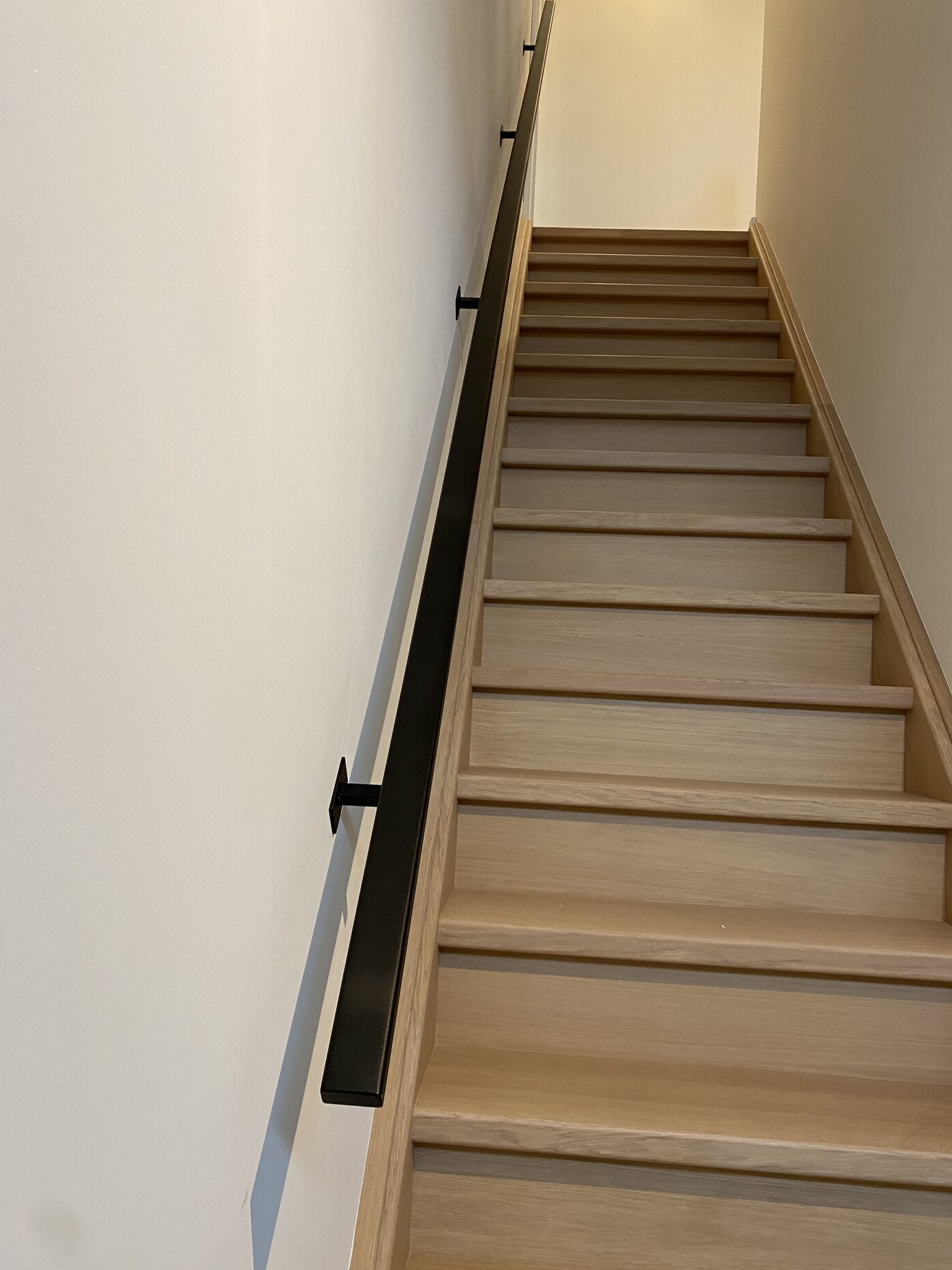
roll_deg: -2.5
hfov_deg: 51.3
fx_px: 990
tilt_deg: +5.1
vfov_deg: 65.3
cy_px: 617
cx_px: 459
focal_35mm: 27
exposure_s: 1/50
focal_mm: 4.25
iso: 100
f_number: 1.8
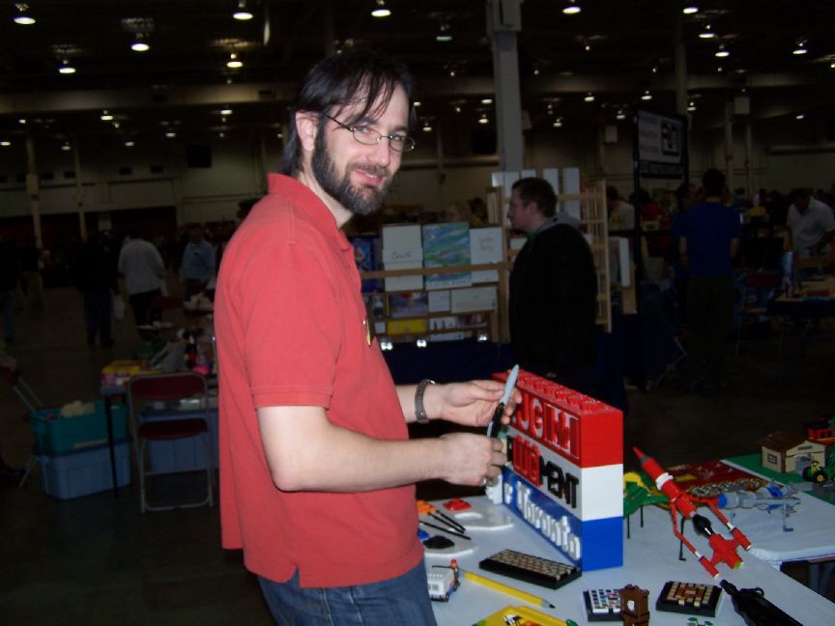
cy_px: 313
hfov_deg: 49.0
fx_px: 917
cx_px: 418
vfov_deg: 37.7
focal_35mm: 38
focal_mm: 6.3
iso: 80
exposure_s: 1/60
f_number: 2.8
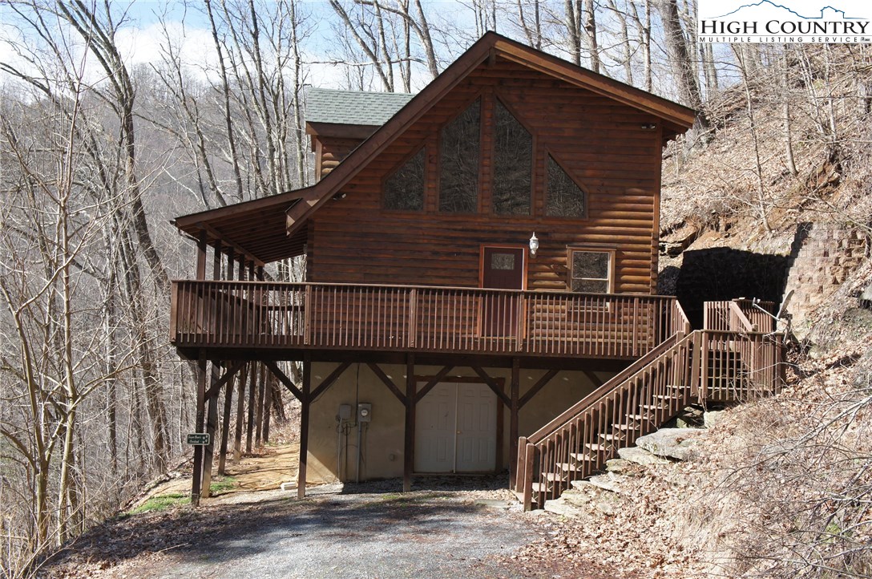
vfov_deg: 30.8
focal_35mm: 44
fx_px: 1052
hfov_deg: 45.0
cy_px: 290
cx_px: 436
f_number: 7.1
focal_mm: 29
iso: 200
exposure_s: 1/160
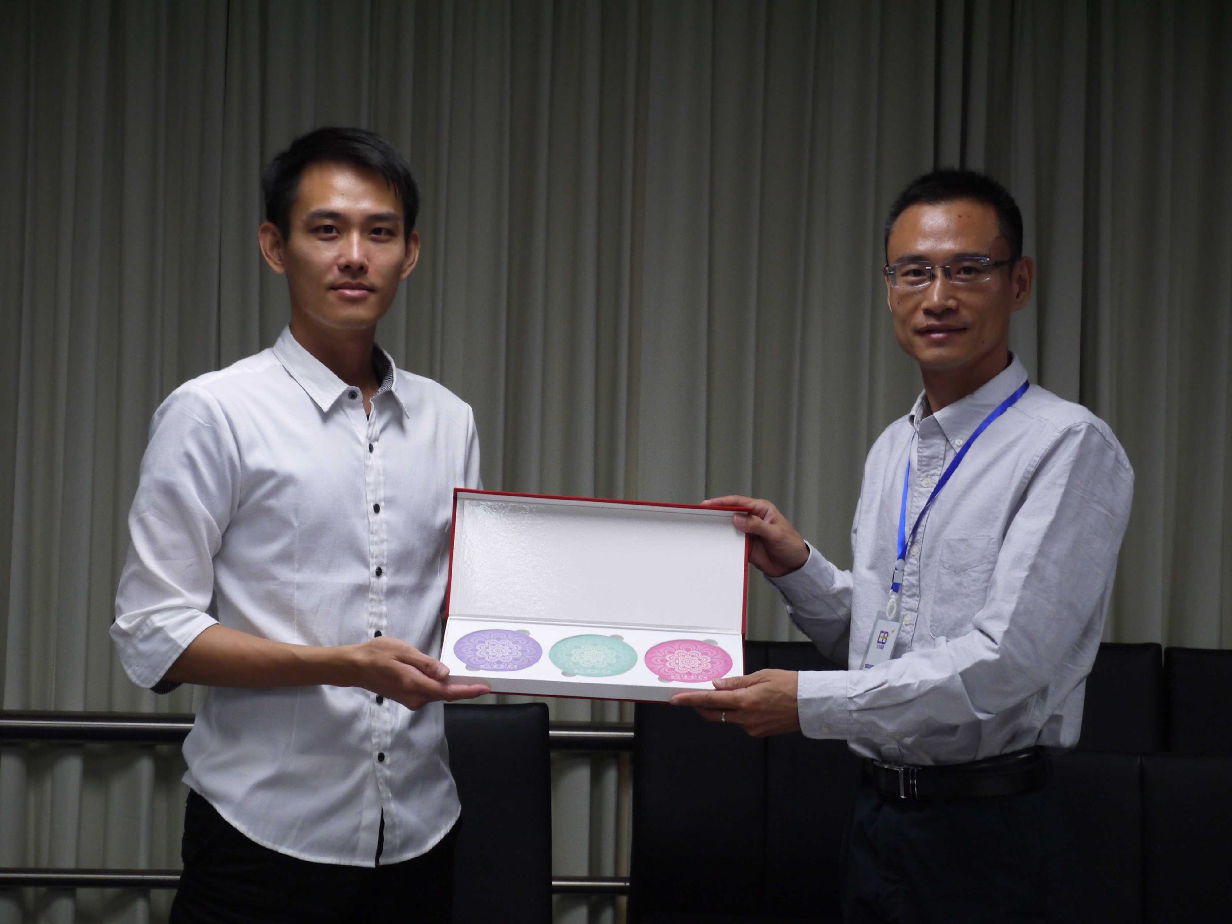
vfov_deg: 19.4
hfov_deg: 25.7
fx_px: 2705
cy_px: 462
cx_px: 616
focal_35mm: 76
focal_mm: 38
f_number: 5.6
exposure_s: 1/80
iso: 800
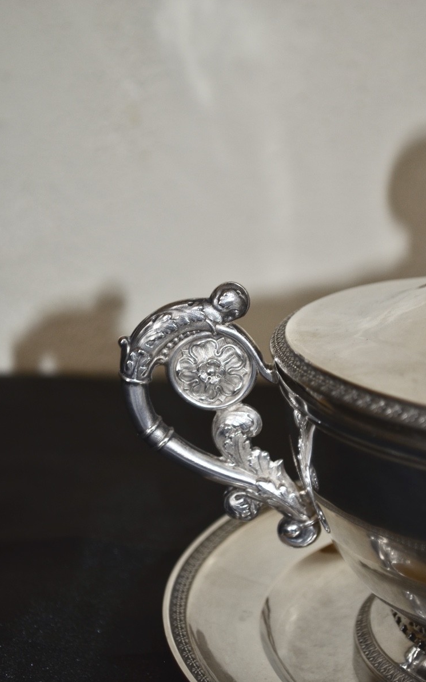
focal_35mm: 85
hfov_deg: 15.5
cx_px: 215
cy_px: 341
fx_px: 1570
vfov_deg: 24.5
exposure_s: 1/30
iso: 200
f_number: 5.6
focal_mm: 55
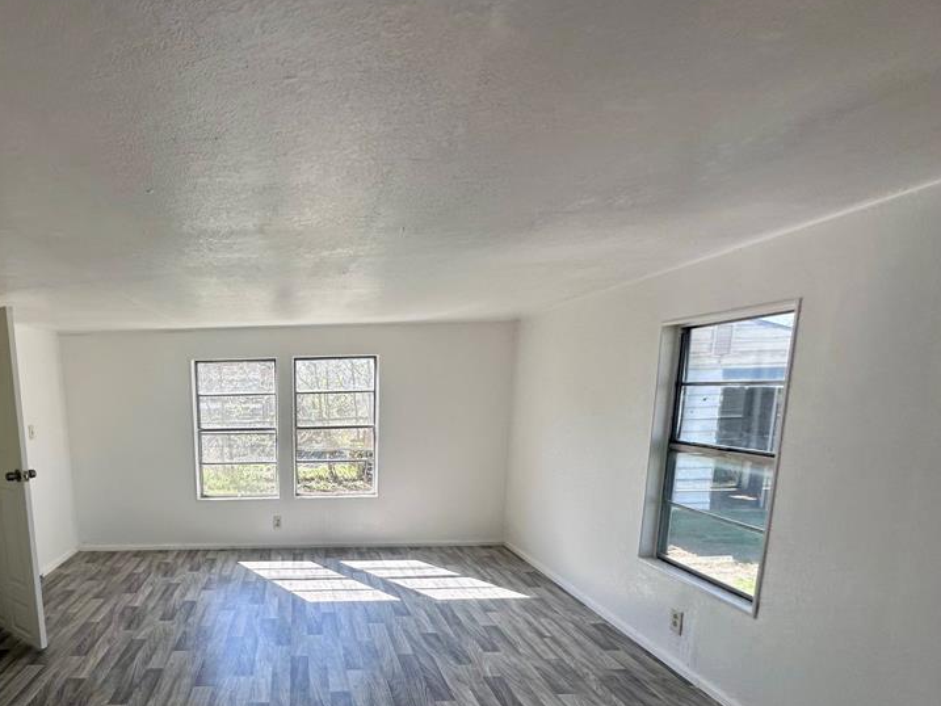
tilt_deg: -9.8
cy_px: 489
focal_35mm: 20
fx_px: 544
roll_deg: +2.6
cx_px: 280
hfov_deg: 77.8
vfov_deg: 63.7
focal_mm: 2.22
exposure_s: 1/267
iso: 40
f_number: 2.2
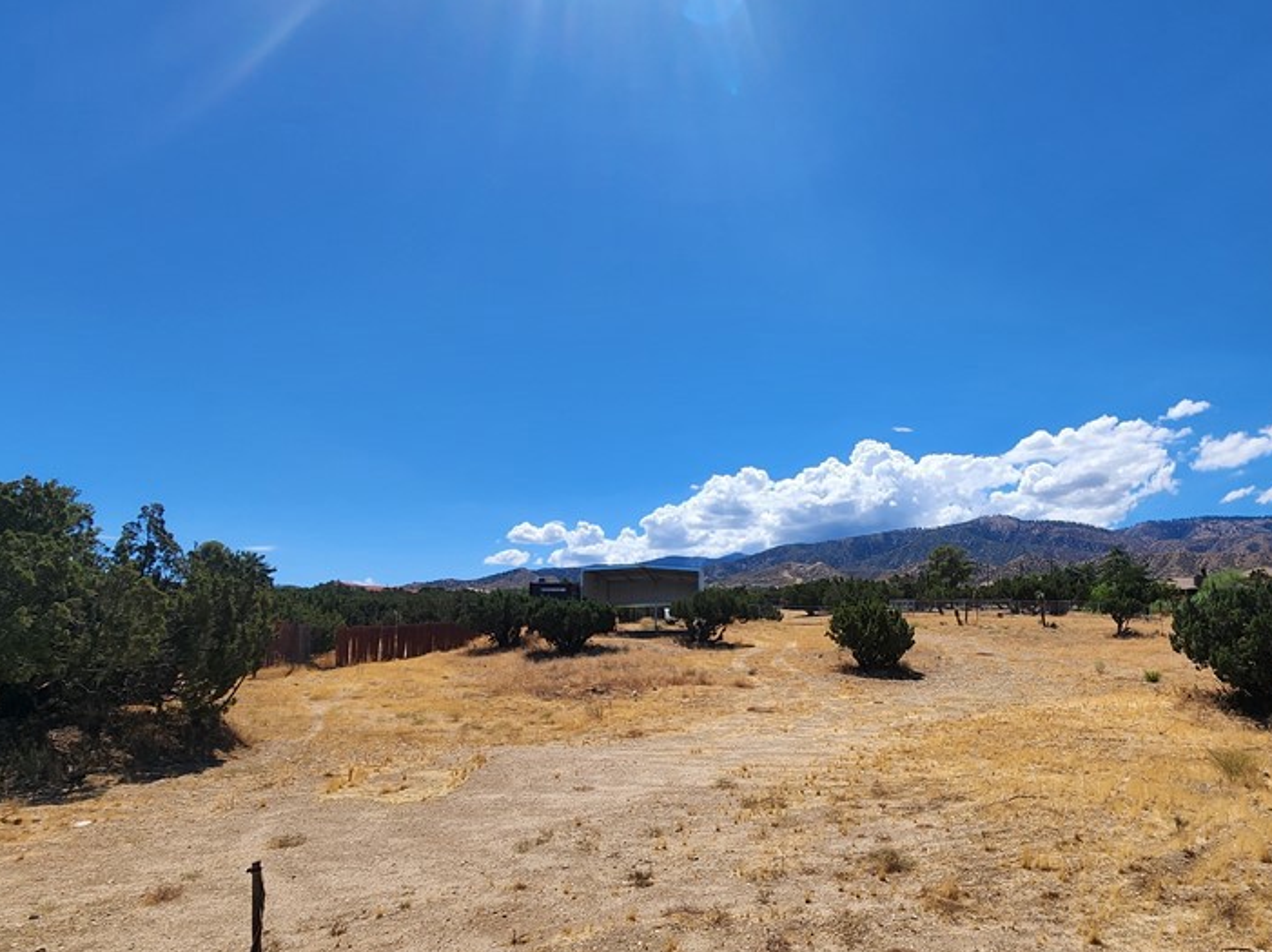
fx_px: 698
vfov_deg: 68.0
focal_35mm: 19
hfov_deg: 81.4
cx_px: 862
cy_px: 566
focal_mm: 2.2
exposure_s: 1/2835
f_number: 2.2
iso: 50
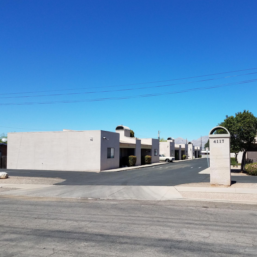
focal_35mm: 31
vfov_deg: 52.5
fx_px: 260
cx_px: 162
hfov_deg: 51.9
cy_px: 128
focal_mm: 4.2
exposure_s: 1/2488
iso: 40
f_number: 1.7
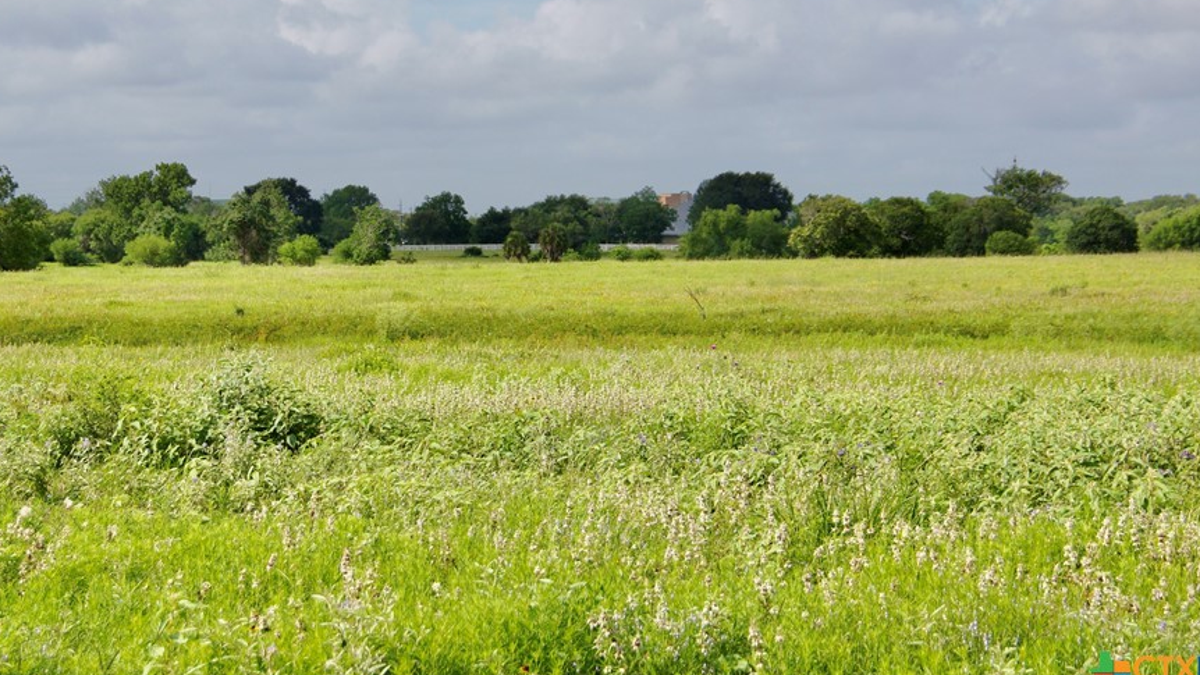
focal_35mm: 99
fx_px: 3150
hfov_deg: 21.6
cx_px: 536
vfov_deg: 12.2
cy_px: 216
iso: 100
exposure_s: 1/400
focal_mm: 50
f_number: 6.3
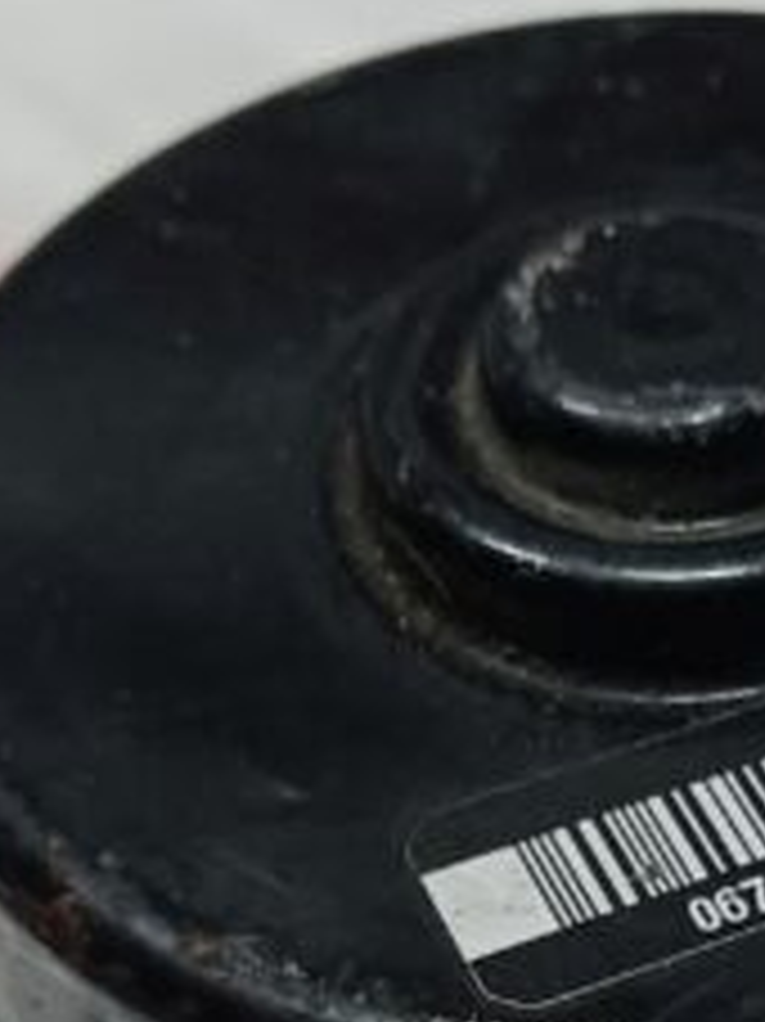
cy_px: 1204
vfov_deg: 17.0
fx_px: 3274
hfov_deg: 13.0
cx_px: 878
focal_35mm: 111
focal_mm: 4
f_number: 1.8
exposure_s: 1/25
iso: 320
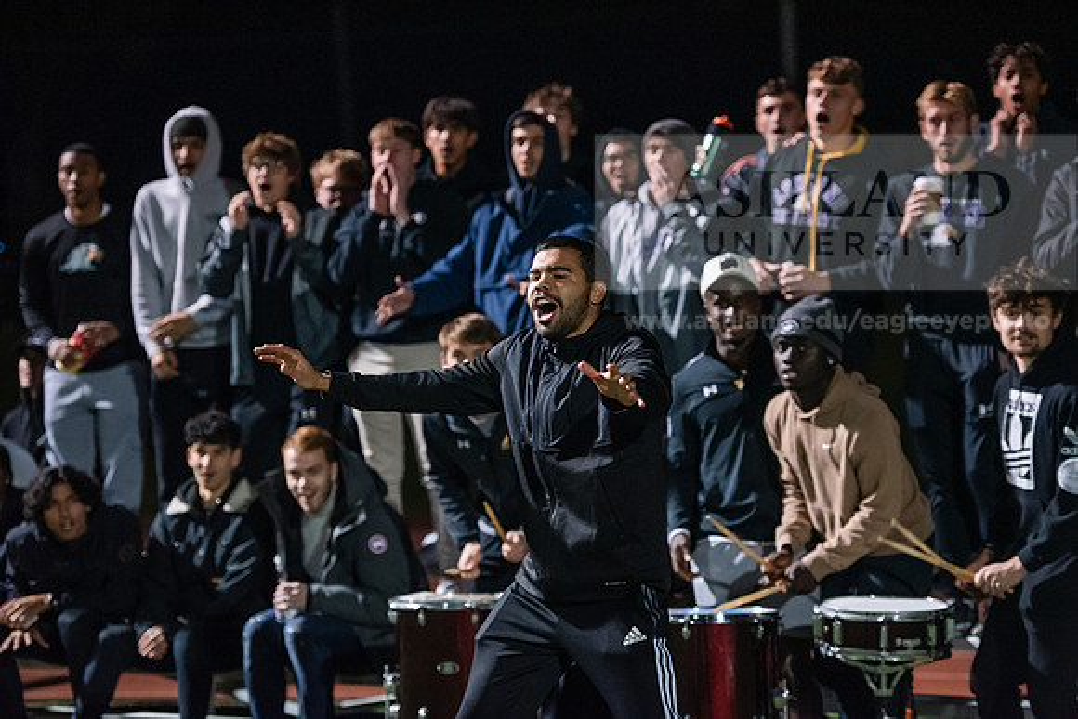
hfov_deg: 17.6
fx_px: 3474
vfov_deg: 11.8
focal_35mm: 116
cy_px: 360
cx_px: 539
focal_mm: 116
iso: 8000
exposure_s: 1/400
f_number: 2.8
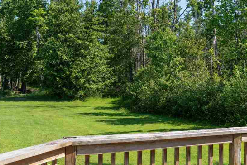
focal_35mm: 48
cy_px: 85
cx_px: 159
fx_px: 329
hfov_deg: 40.7
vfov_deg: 28.1
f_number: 9
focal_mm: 31
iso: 100
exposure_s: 1/125
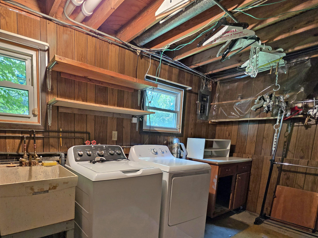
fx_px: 165
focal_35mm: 18
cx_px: 122
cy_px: 160
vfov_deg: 69.4
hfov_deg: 86.3
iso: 640
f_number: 2.2
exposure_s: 1/60
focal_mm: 2.2
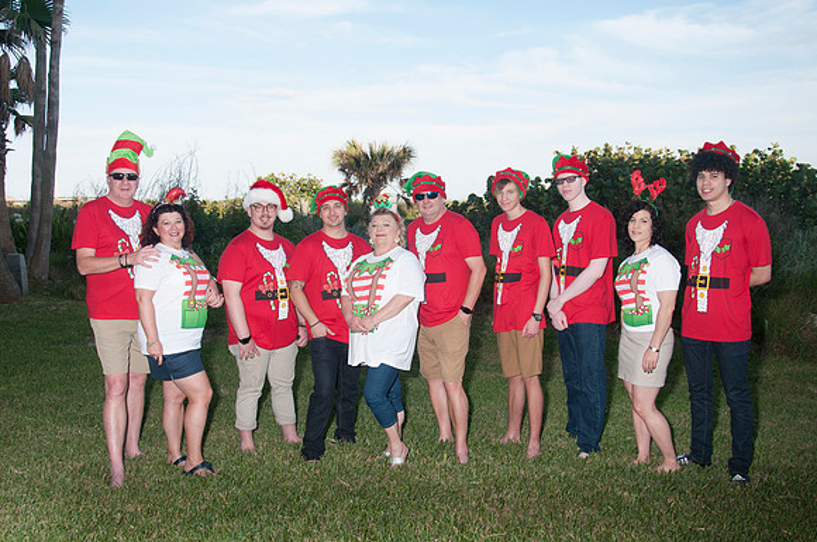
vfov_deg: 39.9
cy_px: 271
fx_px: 748
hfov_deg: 57.3
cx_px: 408
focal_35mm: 33
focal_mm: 22
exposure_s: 1/250
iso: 100
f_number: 6.3
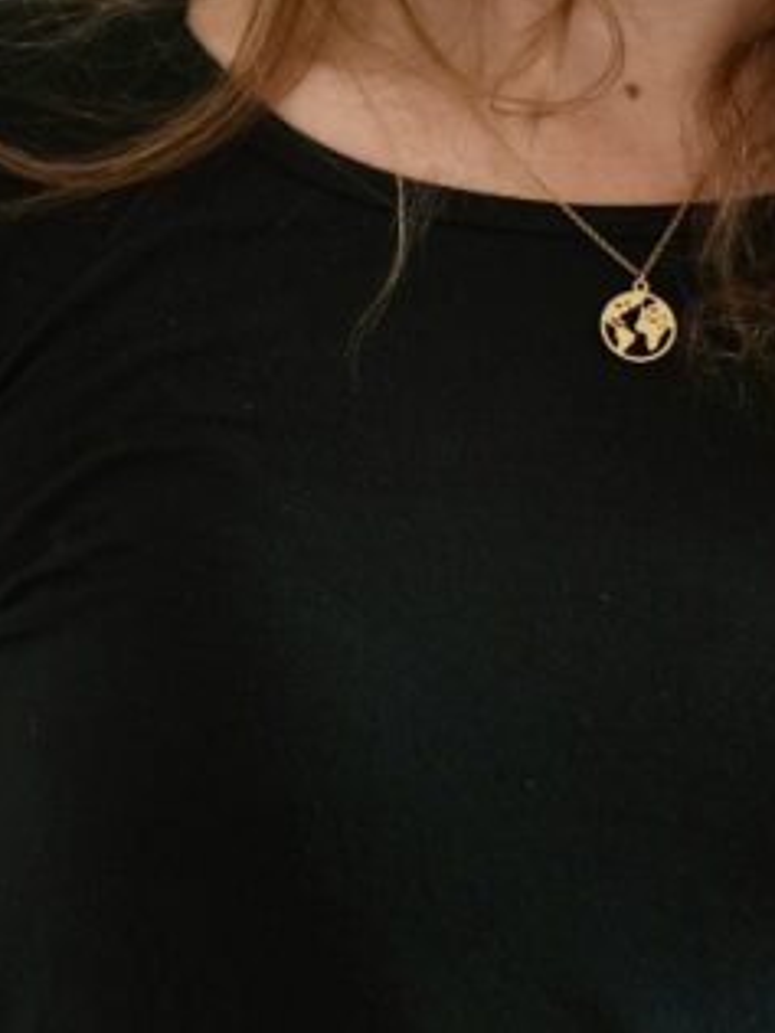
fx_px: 8776
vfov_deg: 6.7
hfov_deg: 5.0
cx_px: 703
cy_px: 16
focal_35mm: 294
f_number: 1.2
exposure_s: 1/450
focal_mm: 56
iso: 200
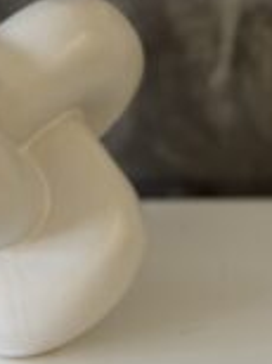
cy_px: 149
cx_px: -14
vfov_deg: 15.8
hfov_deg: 11.7
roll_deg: -0.8
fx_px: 1313
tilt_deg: -19.4
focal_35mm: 125
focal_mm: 6.76
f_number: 1.78
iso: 100
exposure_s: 1/109
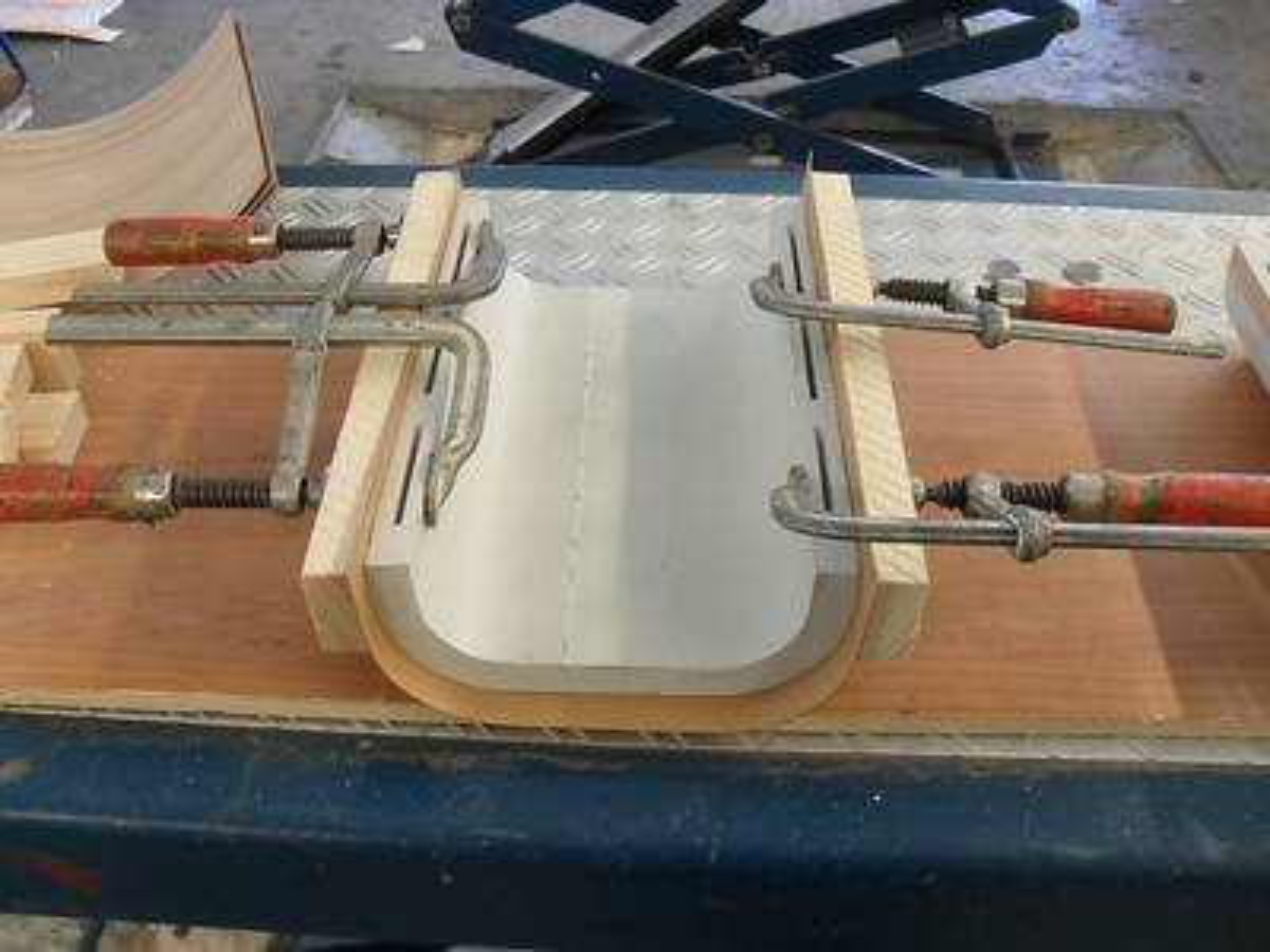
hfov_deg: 52.6
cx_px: 635
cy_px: 476
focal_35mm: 35
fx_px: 1284
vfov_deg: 40.7
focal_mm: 6.2
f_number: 2.8
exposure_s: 1/20
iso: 200
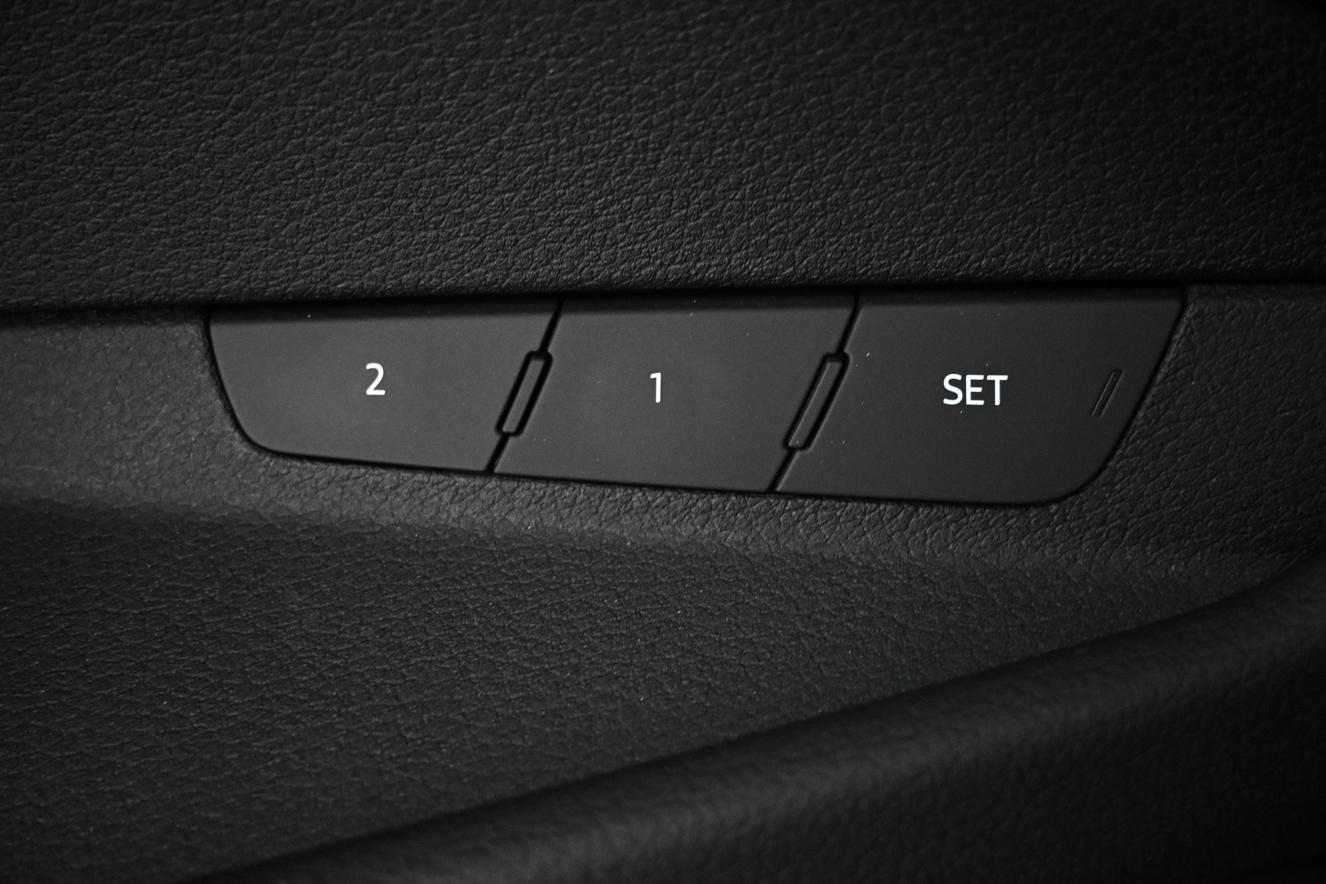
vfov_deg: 39.1
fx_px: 1243
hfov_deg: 56.1
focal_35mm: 34
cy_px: 442
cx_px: 663
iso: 4000
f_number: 4
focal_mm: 22.5
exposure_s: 1/40
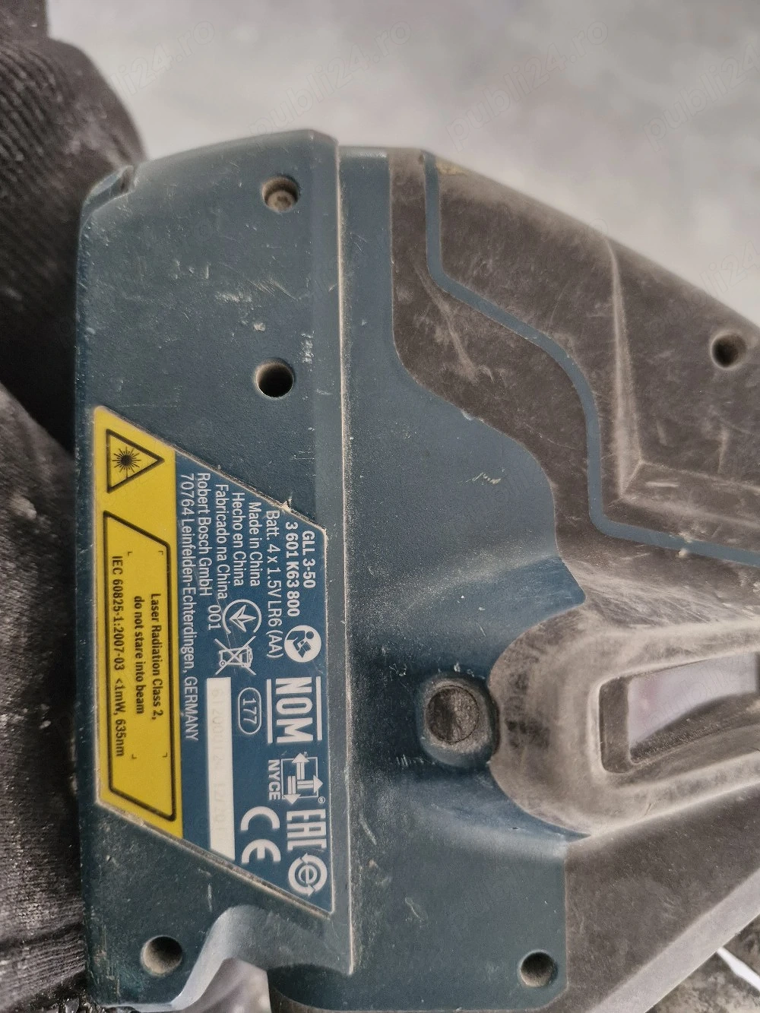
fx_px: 673
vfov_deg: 73.9
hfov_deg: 58.9
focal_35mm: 23
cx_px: 380
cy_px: 506
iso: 500
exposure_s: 1/100
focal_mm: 5.54
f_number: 1.8
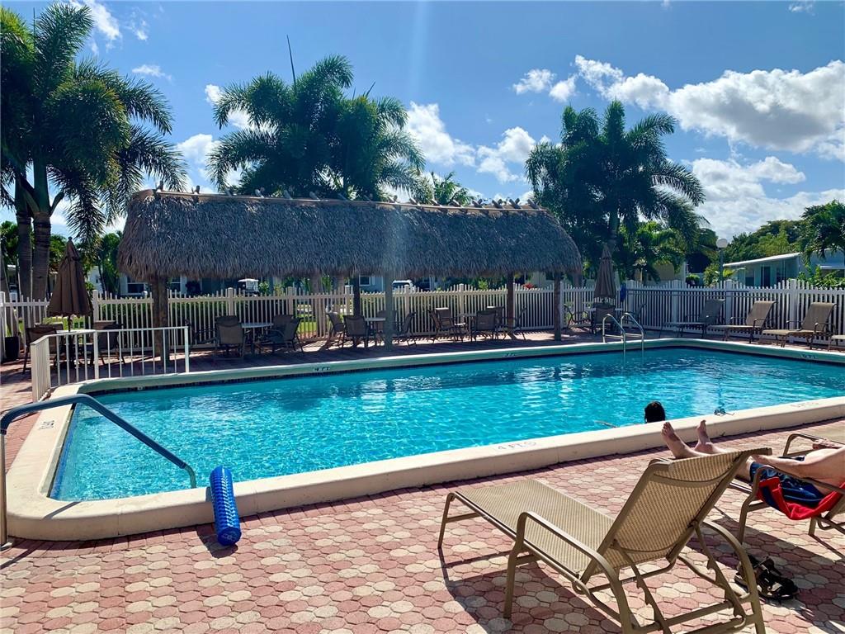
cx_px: 422
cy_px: 317
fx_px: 635
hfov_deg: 67.3
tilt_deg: -2.3
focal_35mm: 26
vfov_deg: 53.1
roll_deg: +1.1
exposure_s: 1/4098
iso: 25
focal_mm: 4.25
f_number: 1.8
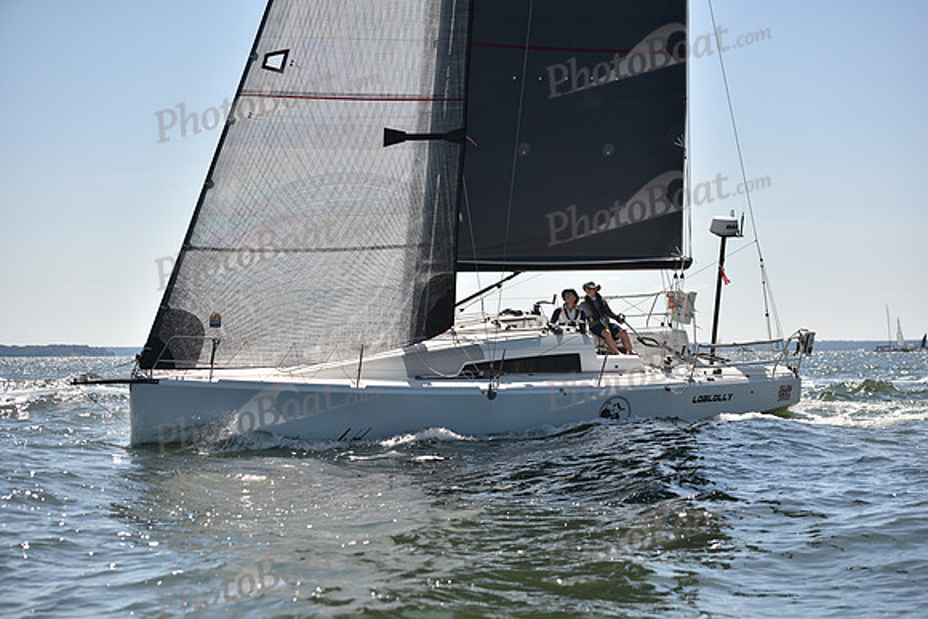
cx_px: 464
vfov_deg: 19.5
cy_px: 310
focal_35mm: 70
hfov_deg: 28.8
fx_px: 1805
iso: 250
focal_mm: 70
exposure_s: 1/1250
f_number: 4
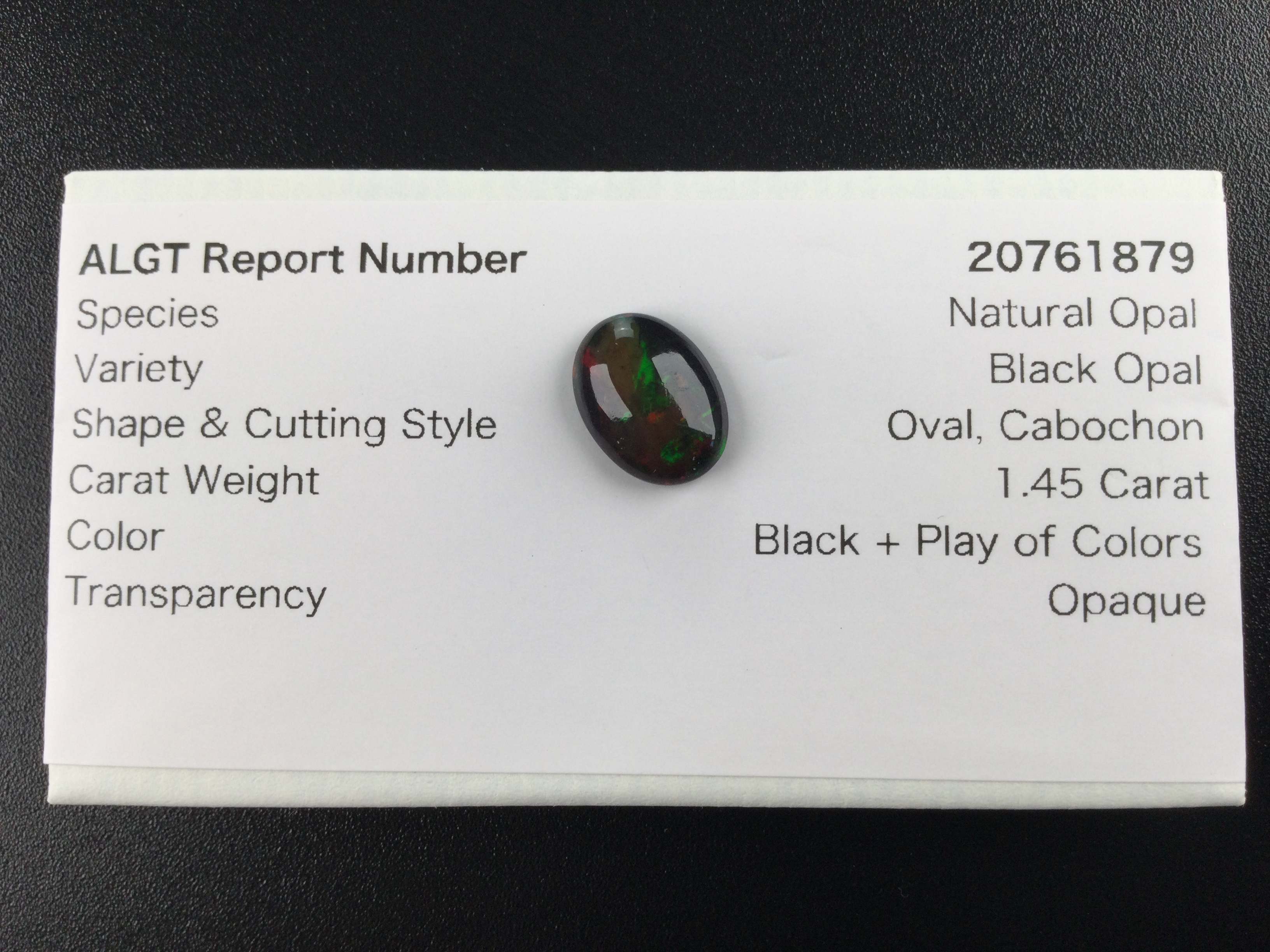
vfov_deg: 45.4
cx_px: 635
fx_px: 1137
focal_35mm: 31
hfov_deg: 58.4
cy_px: 476
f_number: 2.4
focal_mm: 3.3
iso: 25
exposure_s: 1/129
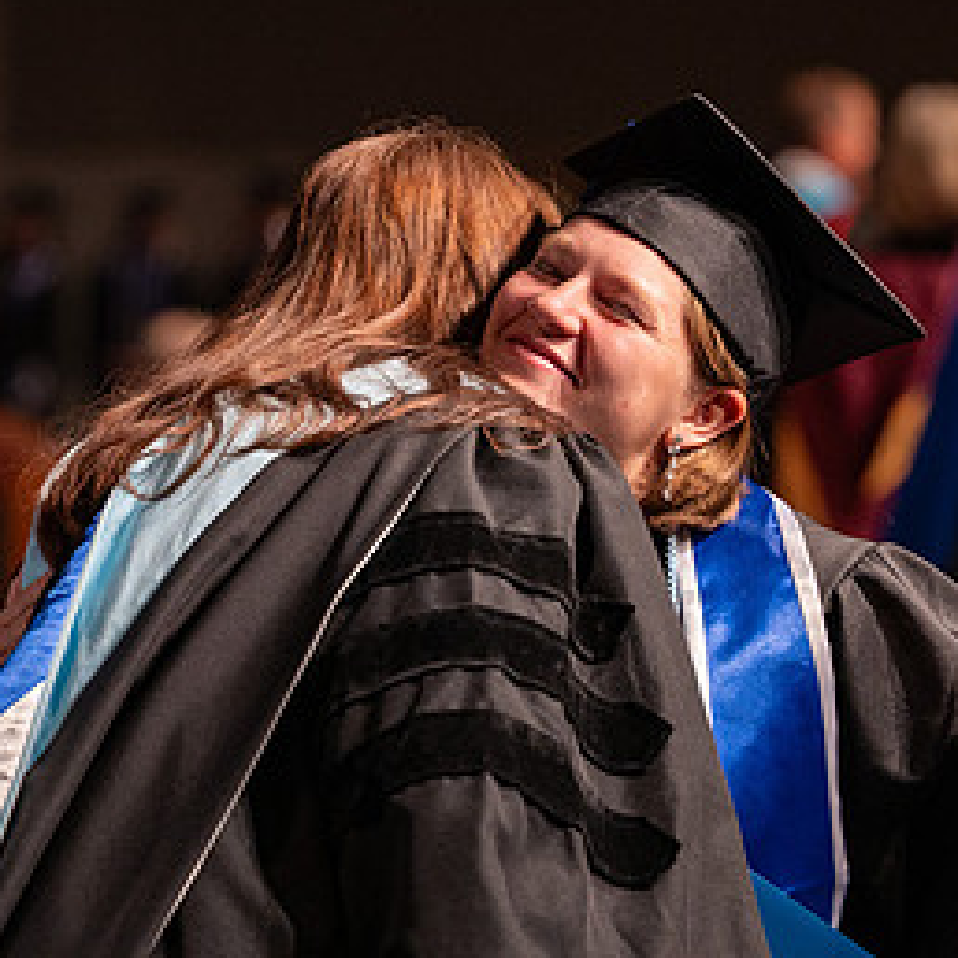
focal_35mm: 210
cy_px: 536
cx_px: 416
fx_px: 6575
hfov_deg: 8.3
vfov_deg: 8.3
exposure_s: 1/320
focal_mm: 104
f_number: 2.8
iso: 1000
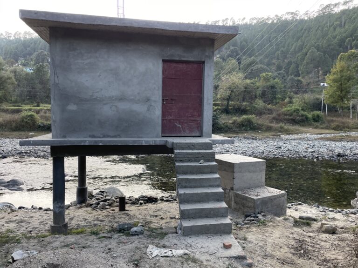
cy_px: 134
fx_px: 269
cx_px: 179
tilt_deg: -4.1
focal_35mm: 26
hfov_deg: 67.3
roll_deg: -0.4
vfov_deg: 53.1
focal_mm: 4.2
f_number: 1.6
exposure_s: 1/197
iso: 32
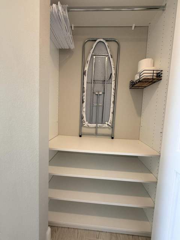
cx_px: 90
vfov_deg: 102.1
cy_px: 120
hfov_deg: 85.7
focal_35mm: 14
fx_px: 97
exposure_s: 1/120
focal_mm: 2.22
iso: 250
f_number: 2.2
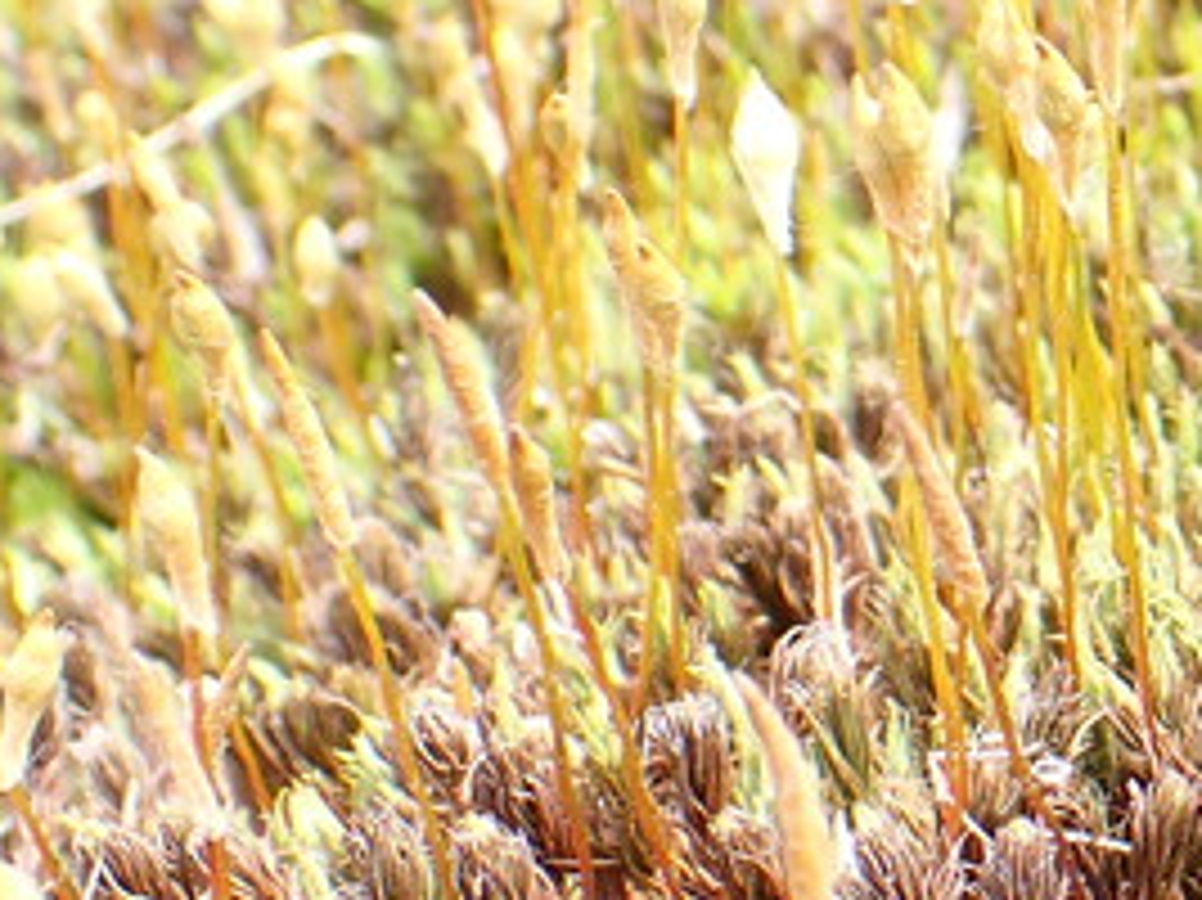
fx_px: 3748
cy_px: 346
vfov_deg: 13.7
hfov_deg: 16.4
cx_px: 1868
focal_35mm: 108
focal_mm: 5.4
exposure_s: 1/200
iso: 100
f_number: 3.2
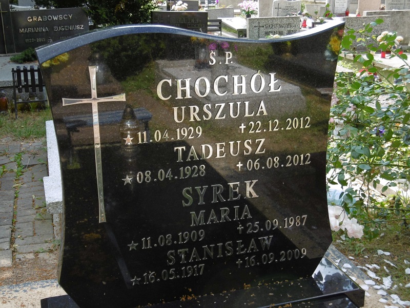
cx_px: 205
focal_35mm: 51
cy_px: 154
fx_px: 604
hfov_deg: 37.5
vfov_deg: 28.6
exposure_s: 1/250
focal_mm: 9.2
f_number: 4
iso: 100
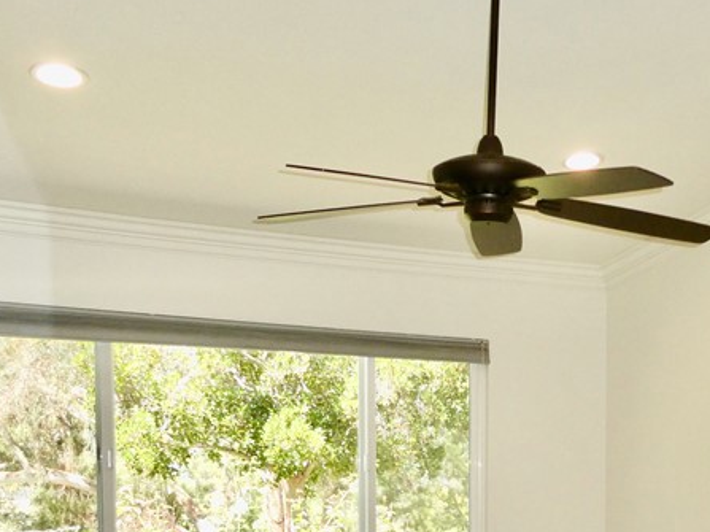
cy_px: 570
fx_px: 1128
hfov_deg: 34.1
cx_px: 548
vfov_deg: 24.9
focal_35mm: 55
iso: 200
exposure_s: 1/125
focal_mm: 4.3
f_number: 3.3
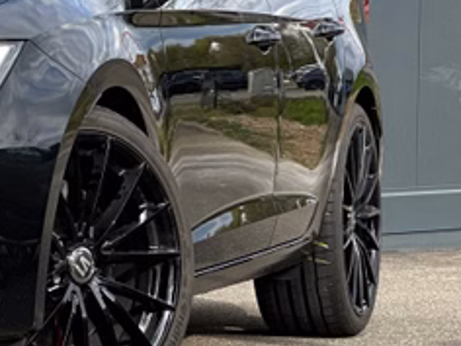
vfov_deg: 5.7
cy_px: 203
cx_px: -213
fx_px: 3476
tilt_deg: -4.0
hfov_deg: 7.5
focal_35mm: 261
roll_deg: -0.3
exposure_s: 1/207
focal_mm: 9
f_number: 2.8
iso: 32
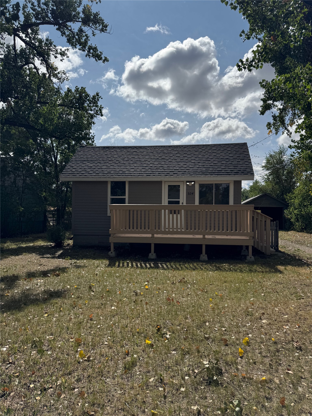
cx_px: 156
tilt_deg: -1.3
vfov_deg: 71.6
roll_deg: +0.2
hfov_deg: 56.8
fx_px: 288
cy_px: 208
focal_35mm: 24
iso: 80
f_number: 1.78
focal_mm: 6.76
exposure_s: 1/10417
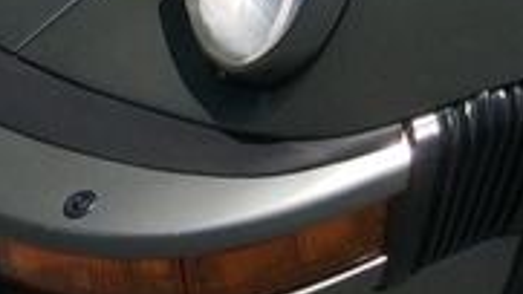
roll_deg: -0.6
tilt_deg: -20.0
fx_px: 2483
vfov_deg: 6.4
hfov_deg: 11.1
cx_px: 965
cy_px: -502
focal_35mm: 179
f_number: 2.2
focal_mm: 4.15
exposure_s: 1/1953
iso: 32
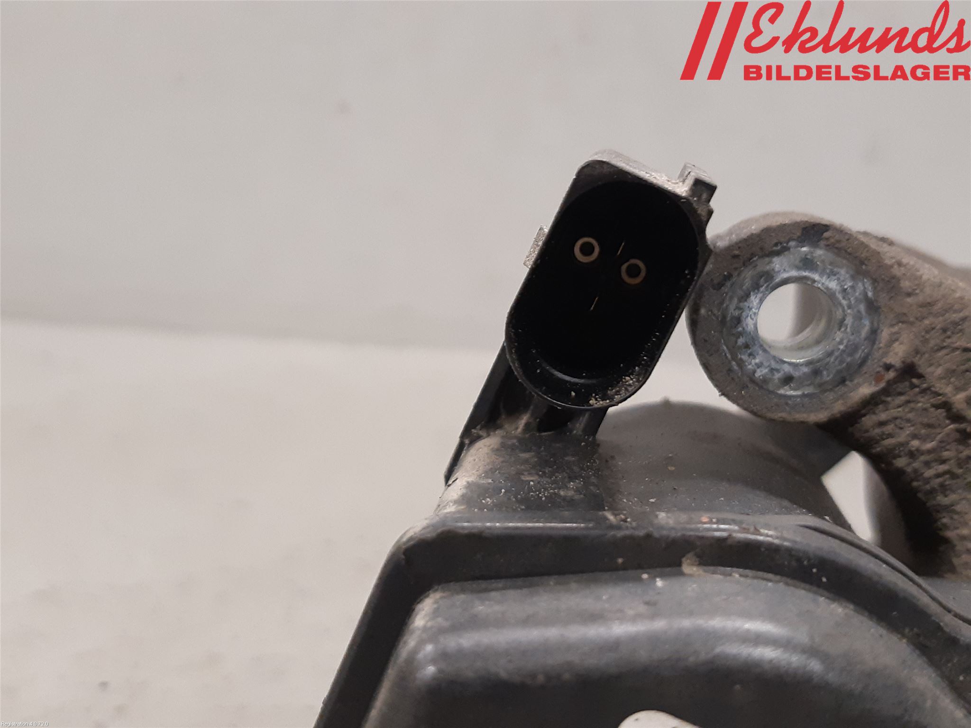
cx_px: 486
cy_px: 364
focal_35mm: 26
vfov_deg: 53.1
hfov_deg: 67.3
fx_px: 729
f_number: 1.7
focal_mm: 3.93
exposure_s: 1/50
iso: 250
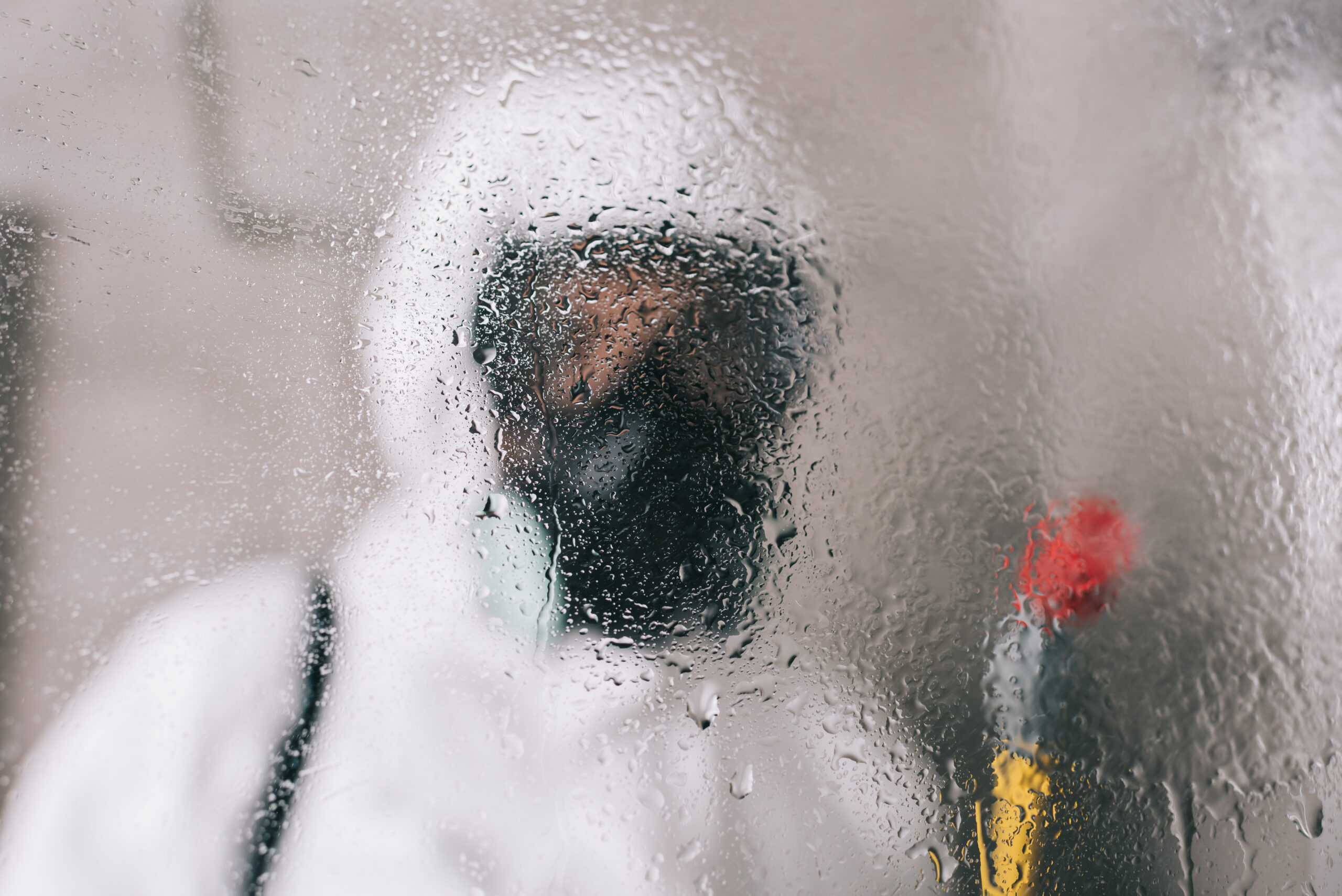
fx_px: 1305
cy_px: 448
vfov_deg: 37.9
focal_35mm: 35
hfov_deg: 54.4
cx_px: 671
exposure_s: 1/200
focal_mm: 35
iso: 400
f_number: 4
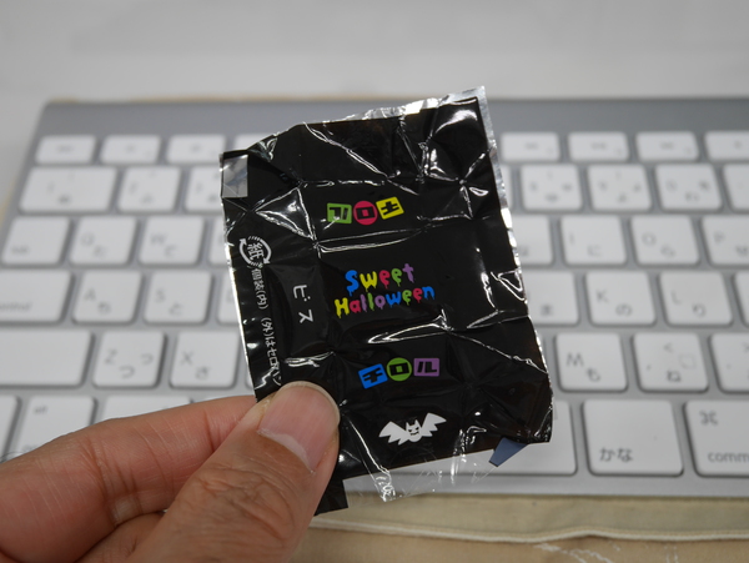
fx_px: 866
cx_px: 374
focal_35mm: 40
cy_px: 282
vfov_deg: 36.0
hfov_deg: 46.8
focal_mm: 20
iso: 250
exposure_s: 1/60
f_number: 4.6
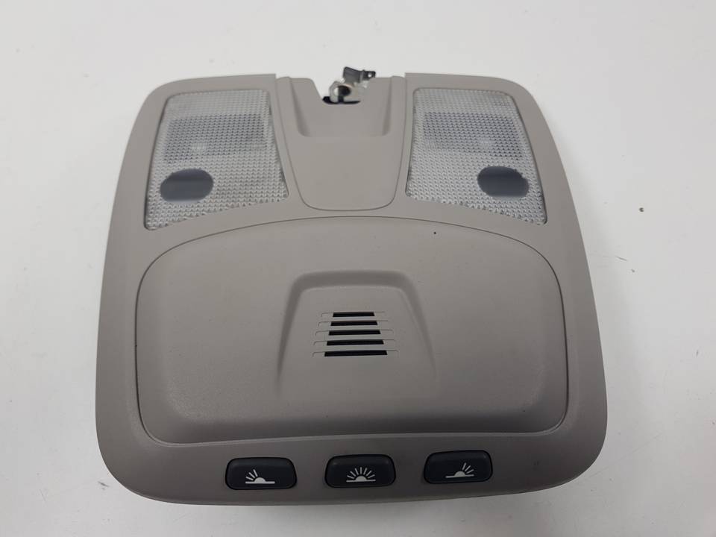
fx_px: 538
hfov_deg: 67.3
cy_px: 268
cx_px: 358
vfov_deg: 53.1
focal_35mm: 26
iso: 40
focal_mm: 4.2
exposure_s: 1/362
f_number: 1.7
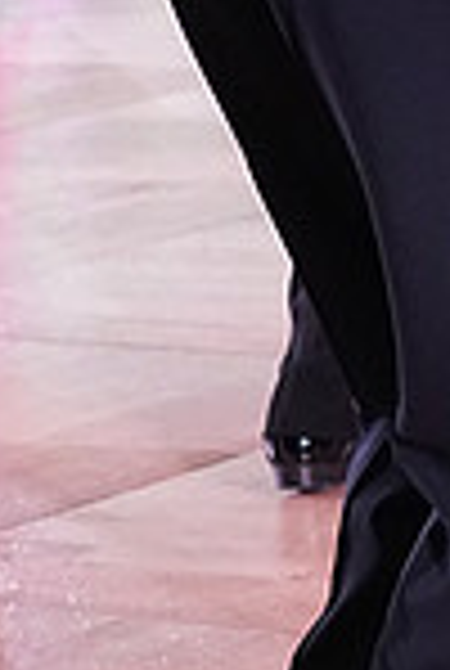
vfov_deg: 8.3
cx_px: 749
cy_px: -247
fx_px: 4572
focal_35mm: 245
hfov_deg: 5.6
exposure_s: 1/320
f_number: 5.6
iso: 3200
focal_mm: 42
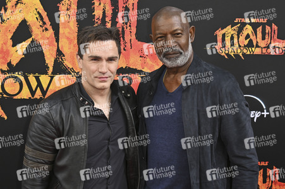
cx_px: 142
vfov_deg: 24.2
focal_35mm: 56
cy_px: 94
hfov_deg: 35.7
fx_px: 443
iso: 800
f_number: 6.3
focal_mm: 56
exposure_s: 1/320
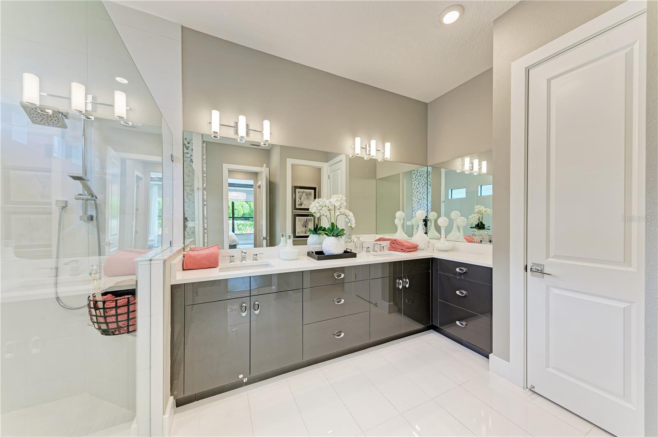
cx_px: 329
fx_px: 219
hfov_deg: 112.7
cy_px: 218
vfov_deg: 89.9
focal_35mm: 12
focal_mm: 12
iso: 200
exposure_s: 1/5
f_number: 9
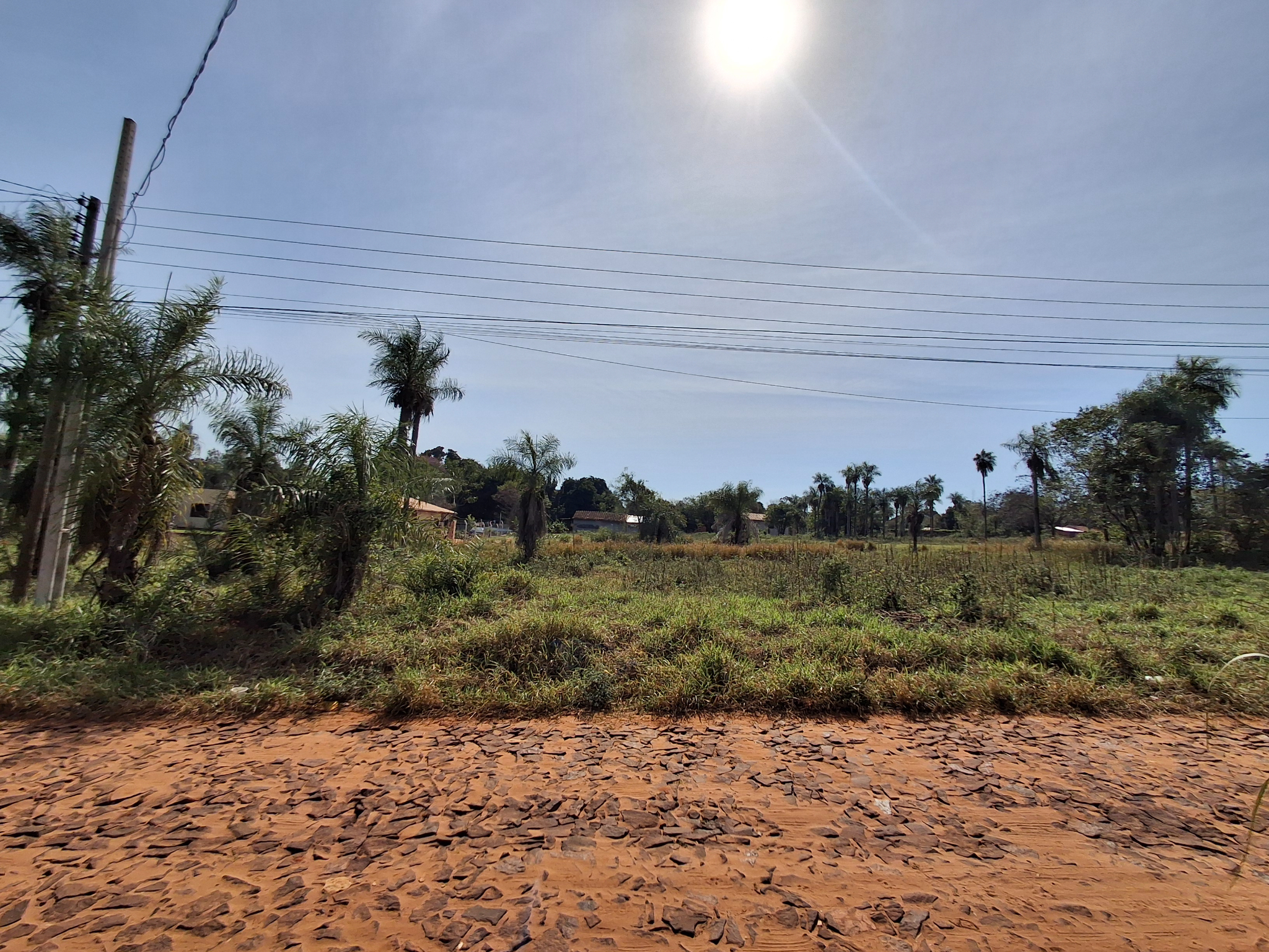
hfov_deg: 94.5
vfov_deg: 78.1
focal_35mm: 16
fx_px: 587
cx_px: 634
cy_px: 476
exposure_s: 1/5405
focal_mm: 1.64
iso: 40
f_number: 2.2
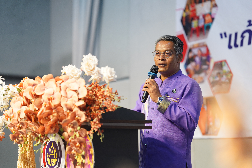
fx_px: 595
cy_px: 84
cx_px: 126
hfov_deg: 23.9
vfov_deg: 16.1
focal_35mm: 85
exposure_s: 1/160
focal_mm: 85
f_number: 1.8
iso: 800
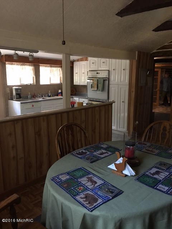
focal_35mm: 29
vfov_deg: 61.7
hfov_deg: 48.2
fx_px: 192
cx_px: 86
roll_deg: -0.6
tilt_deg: -12.0
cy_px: 114
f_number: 2.2
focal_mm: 4.15
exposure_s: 1/4
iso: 80
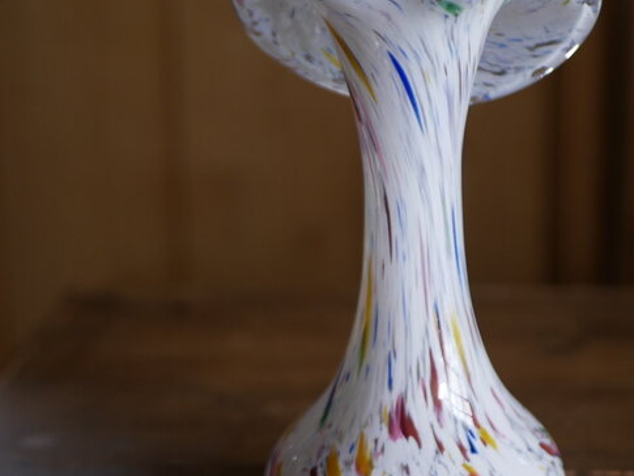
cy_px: 228
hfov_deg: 22.2
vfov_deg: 16.8
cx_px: 401
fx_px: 1612
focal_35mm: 88
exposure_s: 1/125
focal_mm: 25
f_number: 1.7
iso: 400
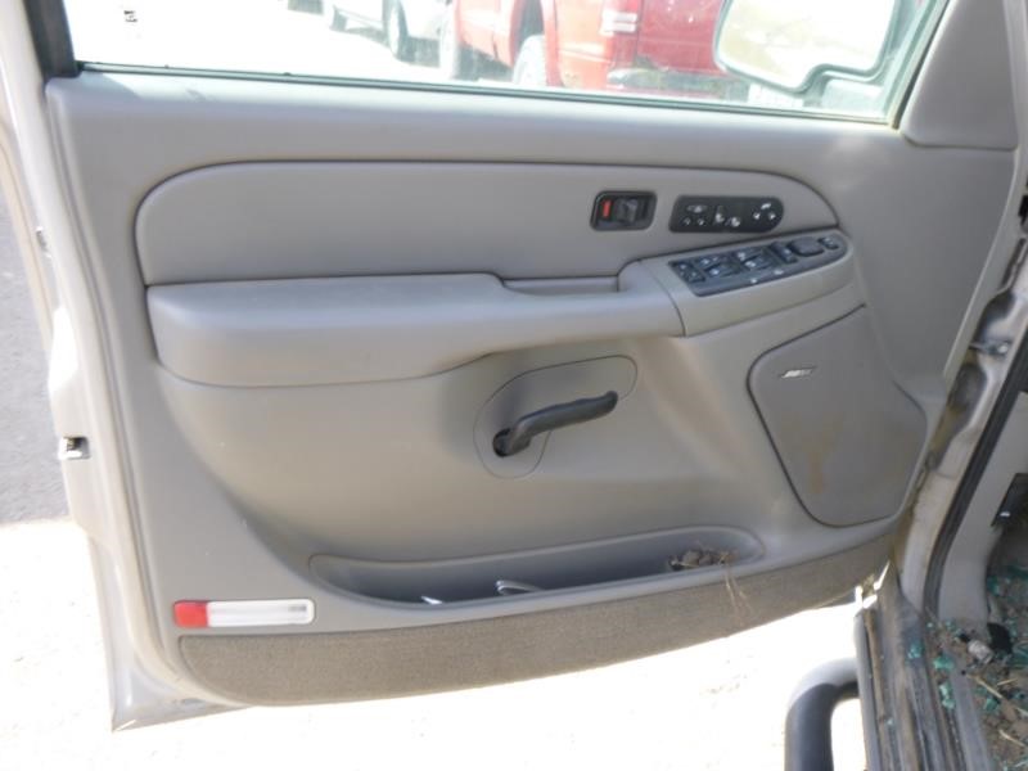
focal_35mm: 25
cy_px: 386
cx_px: 514
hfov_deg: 69.4
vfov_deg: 54.9
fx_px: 742
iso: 100
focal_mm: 4.5
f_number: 3.9
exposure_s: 1/80
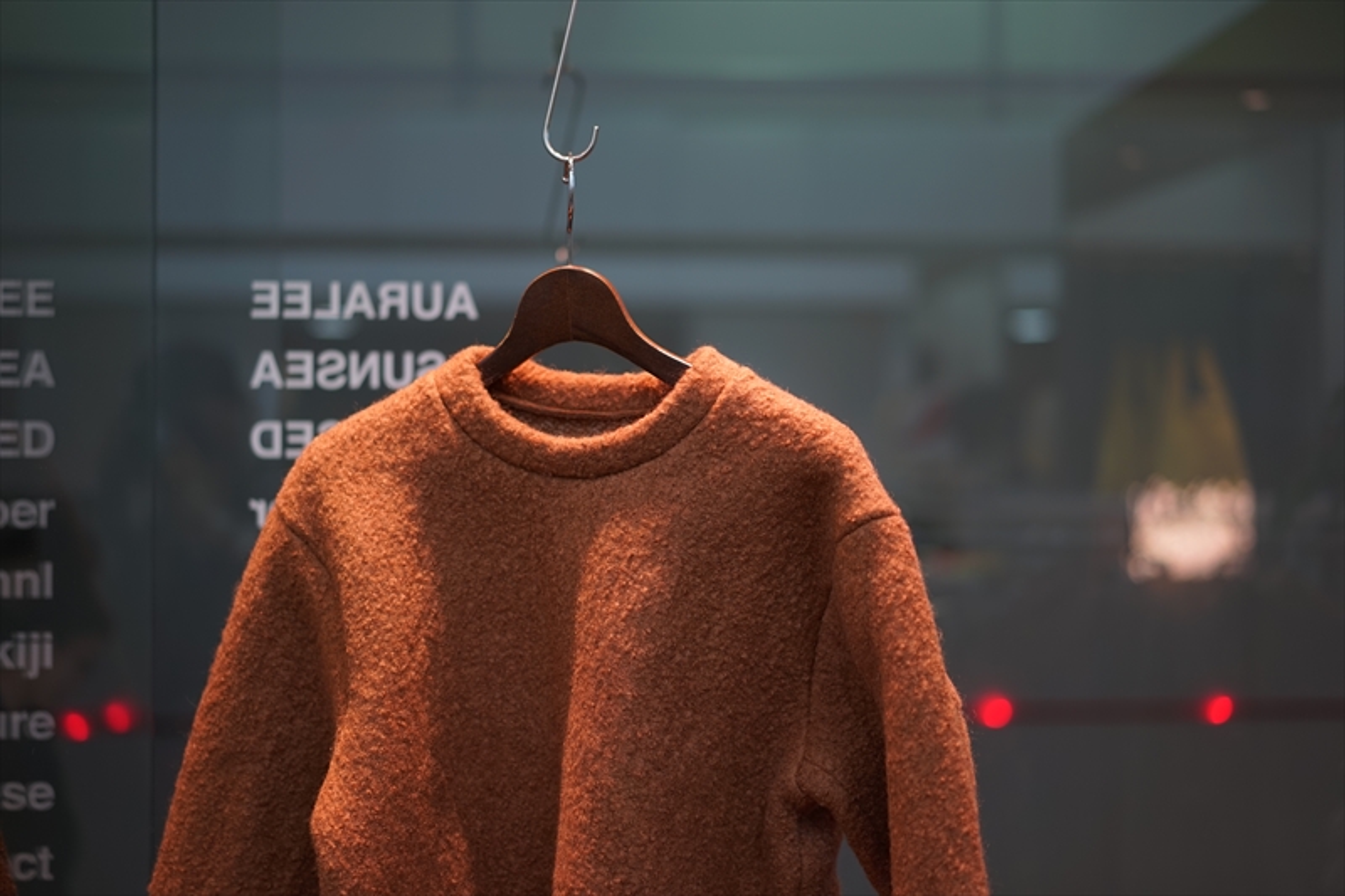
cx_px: 672
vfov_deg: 24.6
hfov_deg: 36.3
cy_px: 448
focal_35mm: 55
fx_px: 2054
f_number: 1.8
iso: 125
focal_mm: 55
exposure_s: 1/60
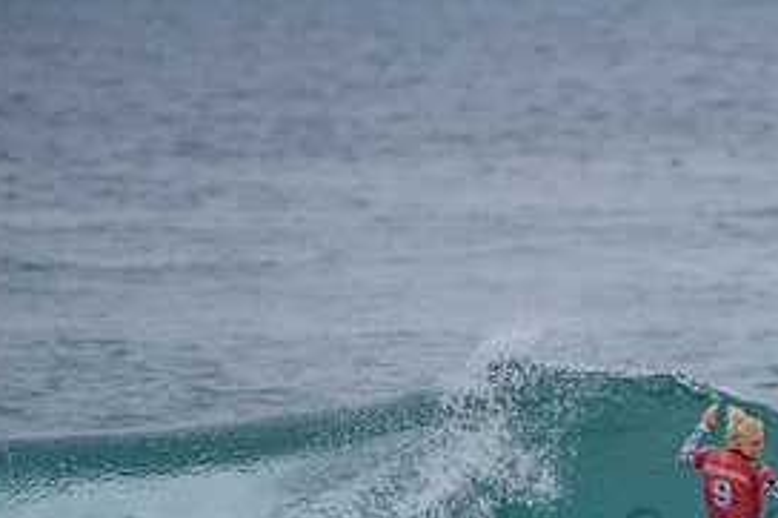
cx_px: 747
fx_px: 23044
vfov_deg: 1.3
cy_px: 528
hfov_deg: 1.9
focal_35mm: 1067
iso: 280
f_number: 5.6
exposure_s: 1/2000
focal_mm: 500
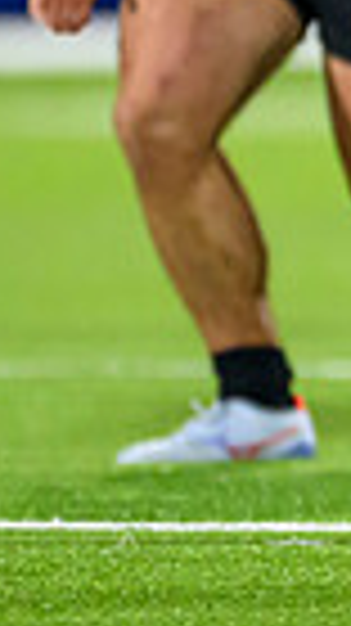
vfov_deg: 0.8
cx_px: 995
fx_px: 47027
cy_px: 52
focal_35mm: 2837
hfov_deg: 0.4
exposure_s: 1/1250
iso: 5000
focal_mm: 560
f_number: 4
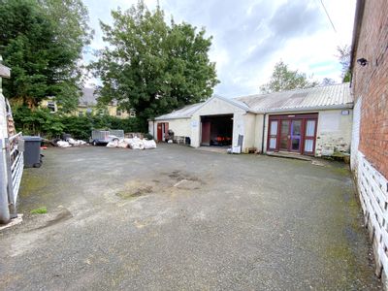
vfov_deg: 89.9
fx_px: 146
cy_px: 146
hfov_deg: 106.2
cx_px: 194
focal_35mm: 13
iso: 20
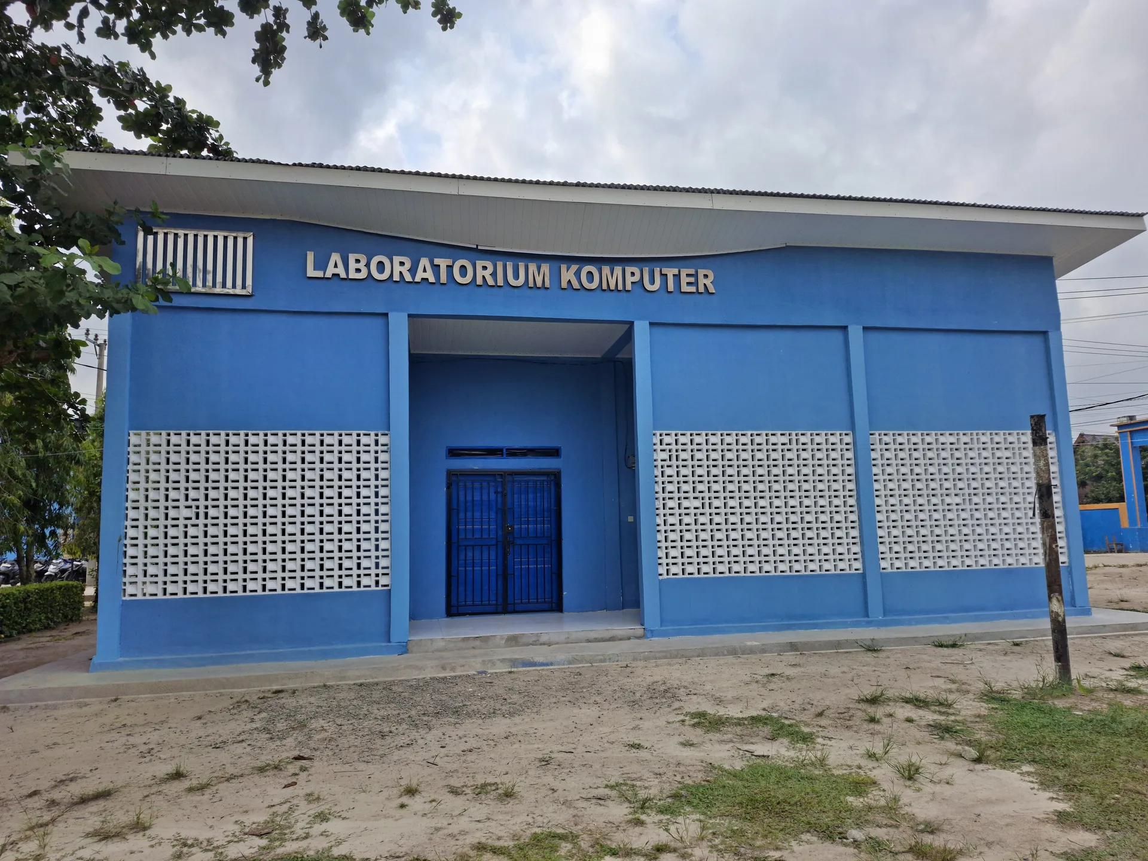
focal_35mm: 23
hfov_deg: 73.9
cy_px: 430
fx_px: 763
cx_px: 574
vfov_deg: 58.9
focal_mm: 5.54
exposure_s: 1/1083
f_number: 1.8
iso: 50
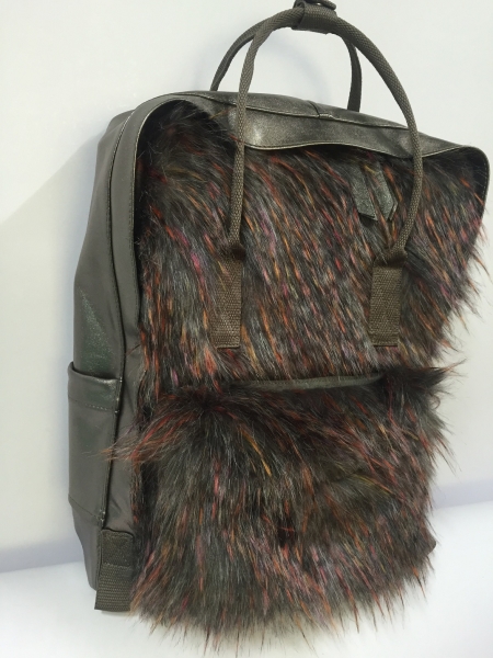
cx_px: 246
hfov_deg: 48.2
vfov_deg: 61.7
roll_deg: -0.8
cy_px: 329
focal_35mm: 29
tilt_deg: -17.0
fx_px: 551
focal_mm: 4.15
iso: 125
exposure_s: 1/33
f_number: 2.2
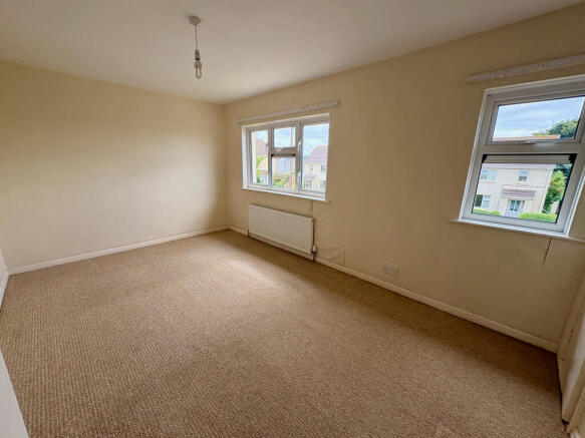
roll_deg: -1.6
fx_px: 237
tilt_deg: -14.5
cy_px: 219
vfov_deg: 85.7
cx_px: 292
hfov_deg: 102.1
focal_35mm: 14
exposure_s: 1/195
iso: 64
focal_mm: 2.22
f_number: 2.2
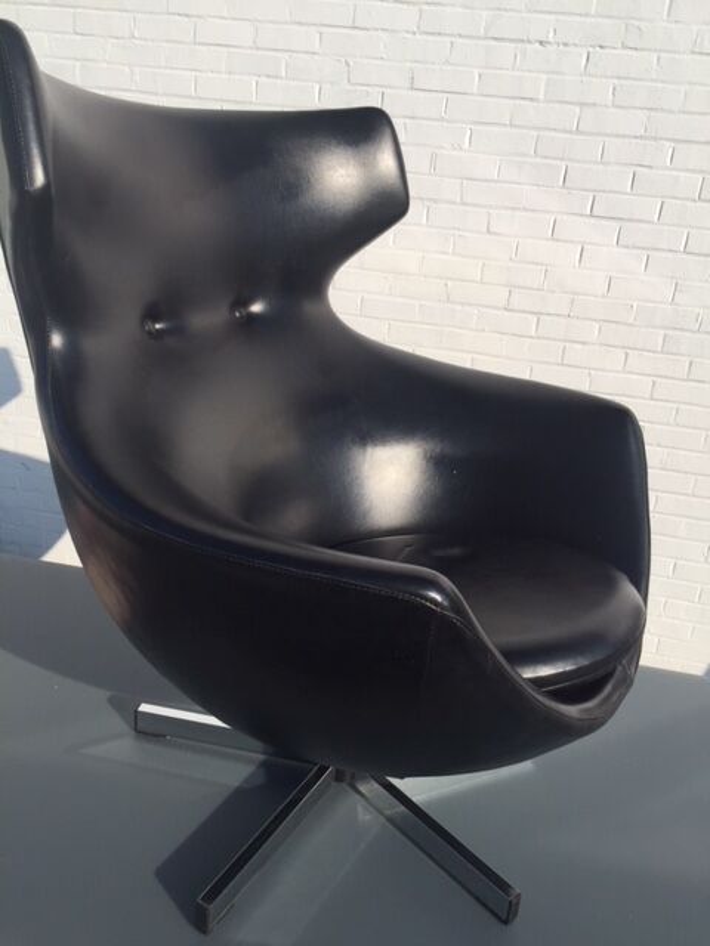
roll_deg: -4.8
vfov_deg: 61.7
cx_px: 355
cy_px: 473
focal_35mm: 29
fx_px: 793
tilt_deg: -18.7
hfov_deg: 48.2
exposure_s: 1/3597
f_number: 2.2
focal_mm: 4.15
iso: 32
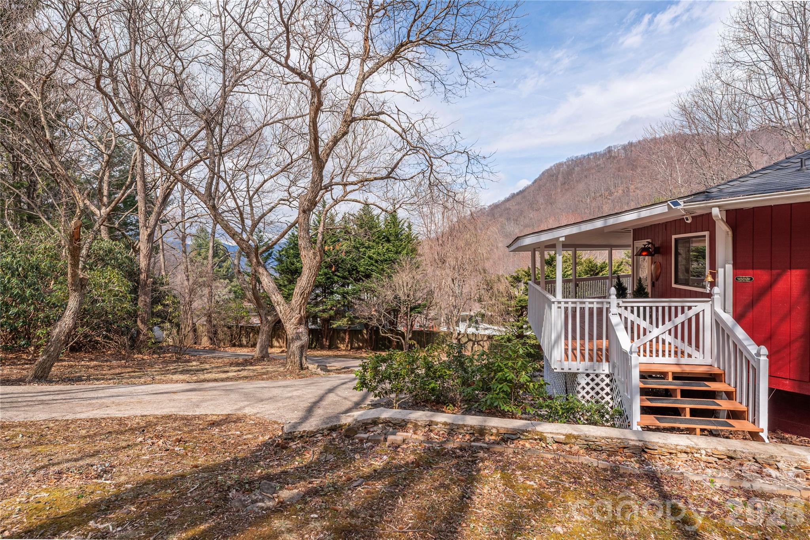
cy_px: 270
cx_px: 405
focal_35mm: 18
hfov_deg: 90.0
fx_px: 405
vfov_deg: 67.4
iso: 320
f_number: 7.1
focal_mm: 18
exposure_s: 1/3200
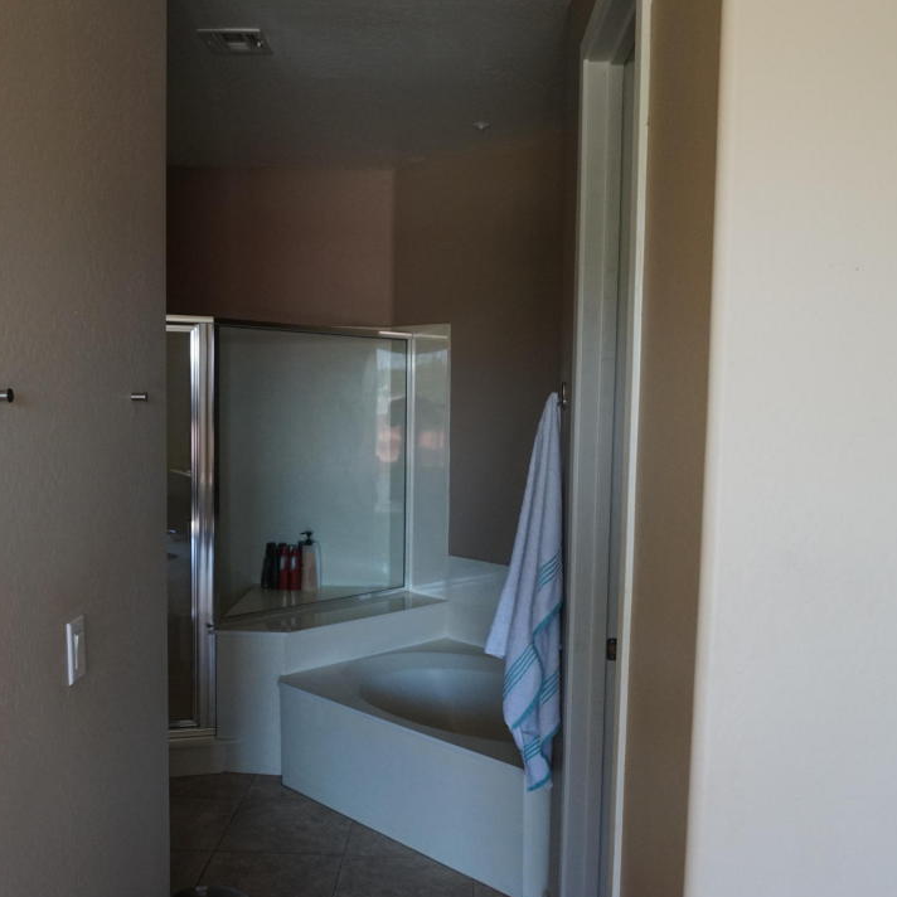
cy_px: 483
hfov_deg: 49.7
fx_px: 967
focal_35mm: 33
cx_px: 453
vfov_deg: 49.7
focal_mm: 16
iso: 800
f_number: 4
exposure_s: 1/160
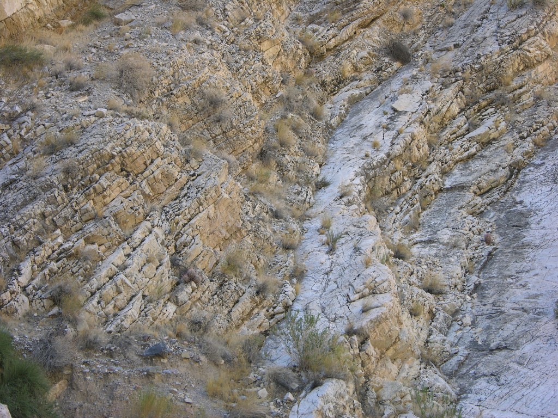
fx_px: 1419
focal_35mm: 88
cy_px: 209
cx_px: 279
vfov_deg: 16.8
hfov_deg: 22.3
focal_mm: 22.3
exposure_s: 1/85.2
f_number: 3.5
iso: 50
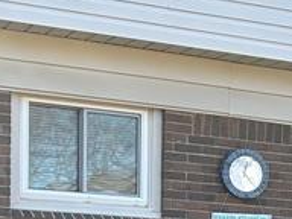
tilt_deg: -4.9
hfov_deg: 13.3
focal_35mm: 139
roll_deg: -1.6
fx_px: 1173
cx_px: 447
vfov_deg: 10.1
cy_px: 380
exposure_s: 1/621
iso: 50
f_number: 1.5
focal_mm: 5.7
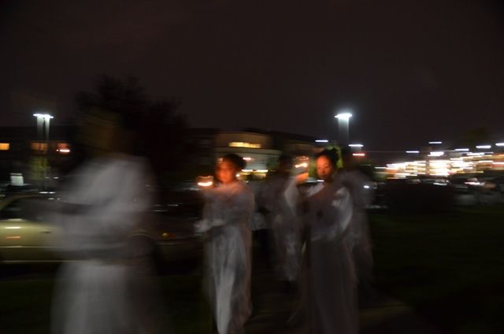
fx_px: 377
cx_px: 252
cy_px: 167
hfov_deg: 67.5
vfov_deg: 47.7
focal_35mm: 27
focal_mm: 18
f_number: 3.5
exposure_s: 1/4
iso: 1600
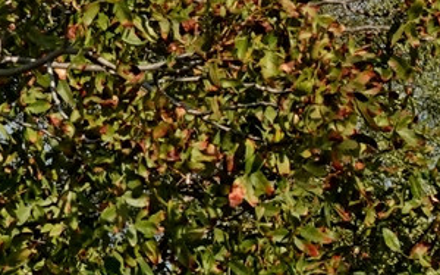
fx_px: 6974
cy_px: 558
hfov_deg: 3.6
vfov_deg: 2.2
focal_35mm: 582
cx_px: 977
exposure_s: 1/160
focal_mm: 39.42
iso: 100
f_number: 9
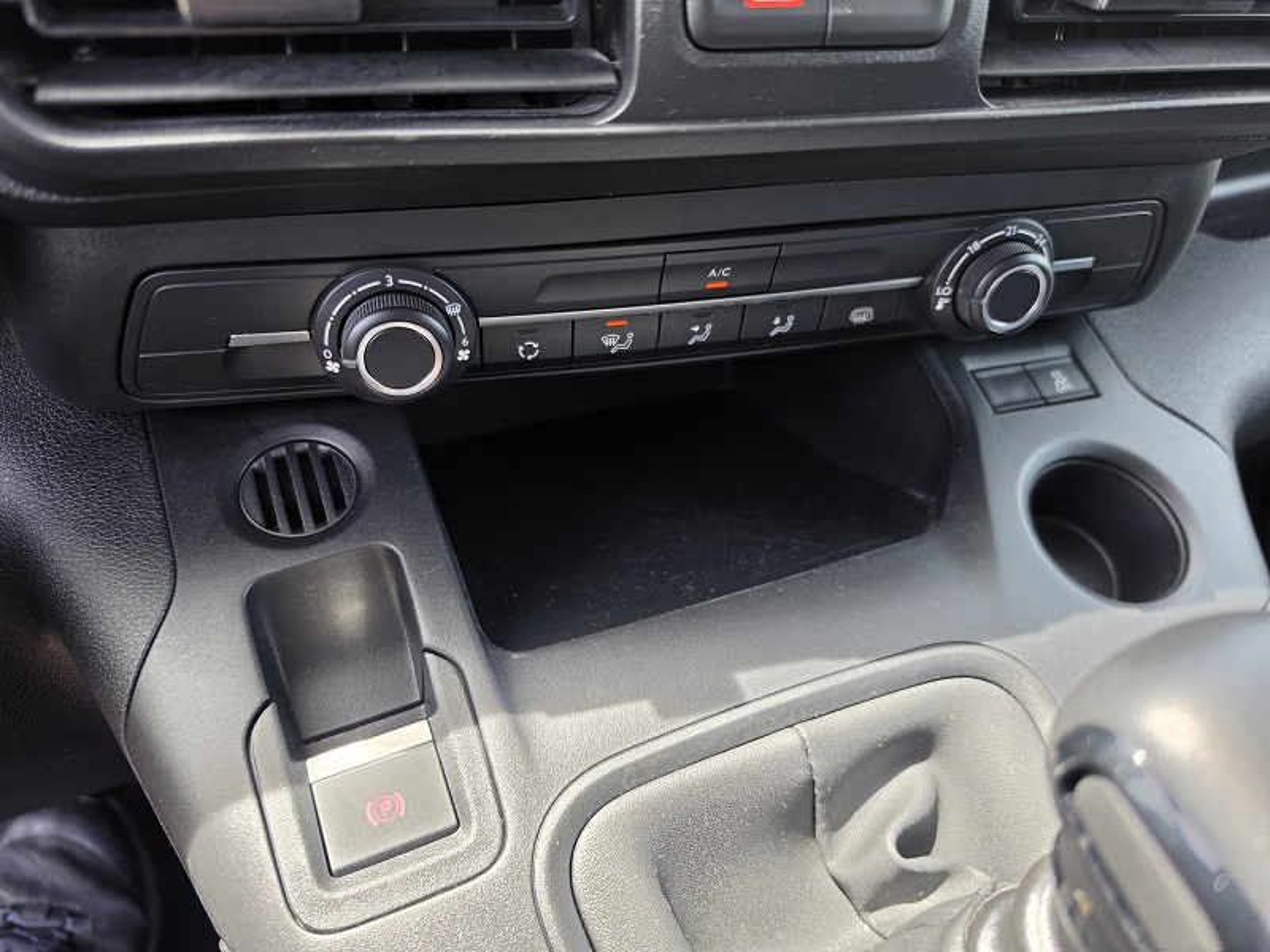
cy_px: 476
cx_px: 635
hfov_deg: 73.9
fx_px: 844
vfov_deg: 58.9
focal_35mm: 23
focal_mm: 6.5
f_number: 1.4
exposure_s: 1/180
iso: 32
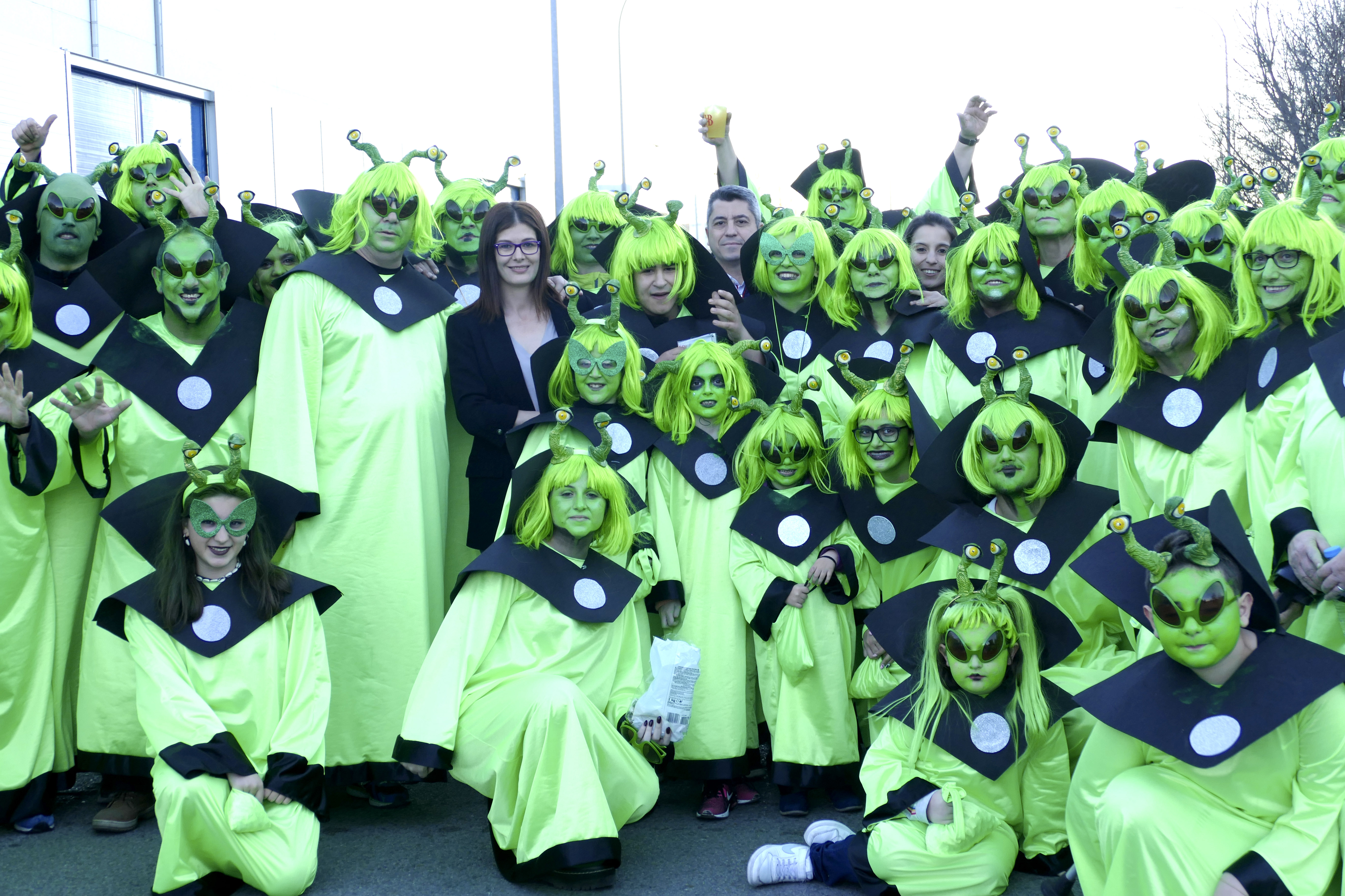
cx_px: 672
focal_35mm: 63
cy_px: 448
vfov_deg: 21.6
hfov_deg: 31.9
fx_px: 2354
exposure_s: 1/125
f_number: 3.6
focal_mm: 22.94
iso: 125
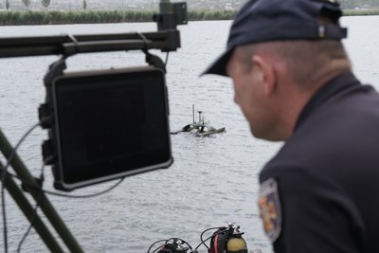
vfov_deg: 19.5
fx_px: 737
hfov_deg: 28.8
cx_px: 190
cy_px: 126
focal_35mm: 70
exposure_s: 1/60
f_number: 9
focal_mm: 70
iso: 200
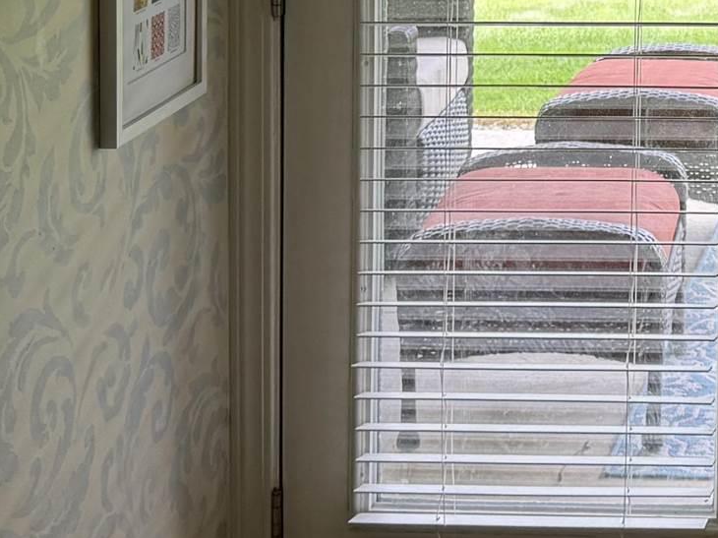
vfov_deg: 13.9
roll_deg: -1.3
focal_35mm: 101
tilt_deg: -4.4
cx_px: 911
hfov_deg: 18.2
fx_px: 2094
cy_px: -221
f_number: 1.78
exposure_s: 1/121
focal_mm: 6.76
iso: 100
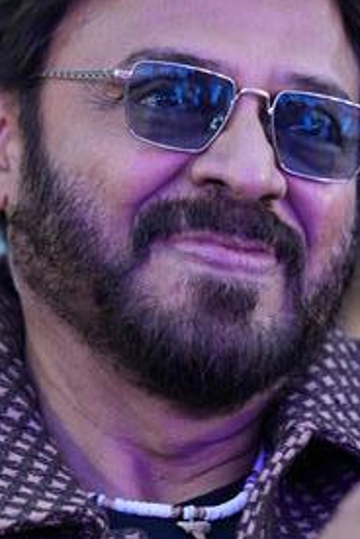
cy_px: 223
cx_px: 231
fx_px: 5835
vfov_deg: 5.3
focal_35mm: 390
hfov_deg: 3.5
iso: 400
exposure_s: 1/30
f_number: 3.2
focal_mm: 179
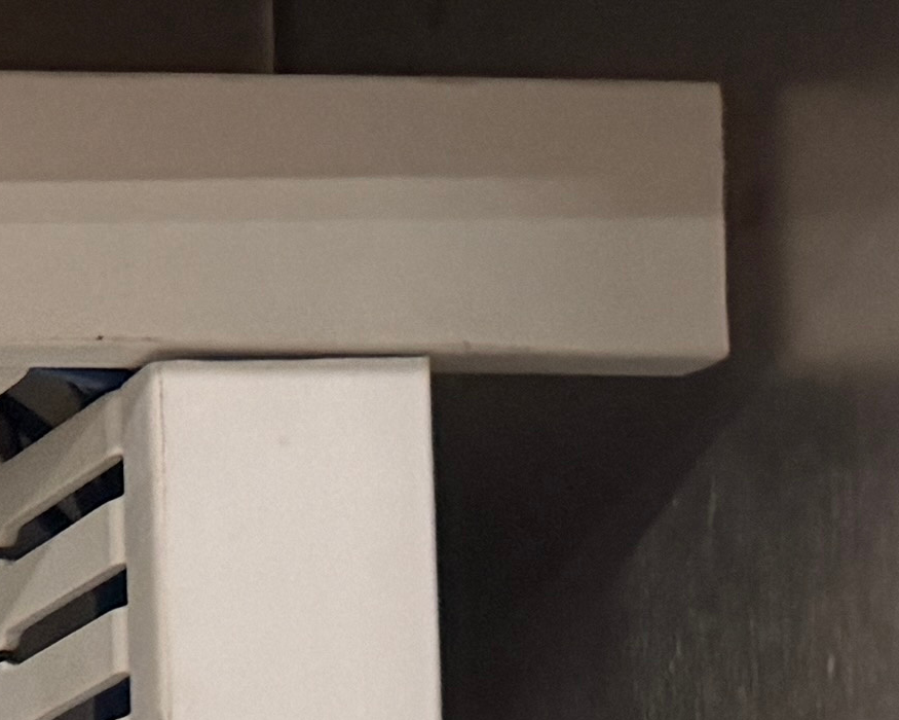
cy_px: 1611
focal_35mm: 153
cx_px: -1913
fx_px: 4071
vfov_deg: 9.2
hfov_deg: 9.5
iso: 250
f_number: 1.78
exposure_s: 1/60
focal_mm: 6.76
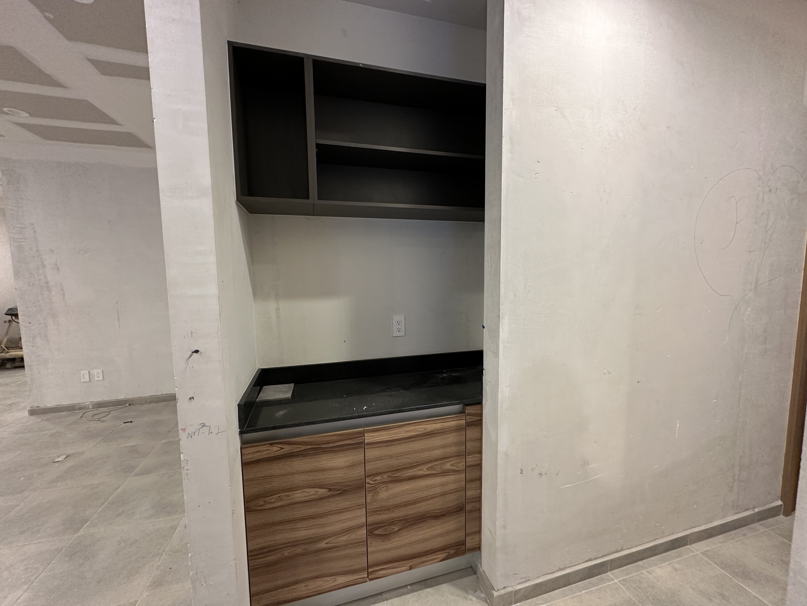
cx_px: 404
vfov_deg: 85.7
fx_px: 326
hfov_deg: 102.1
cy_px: 303
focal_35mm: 14
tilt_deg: -4.9
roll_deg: +0.7
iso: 200
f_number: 2.2
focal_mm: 2.22
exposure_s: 1/60
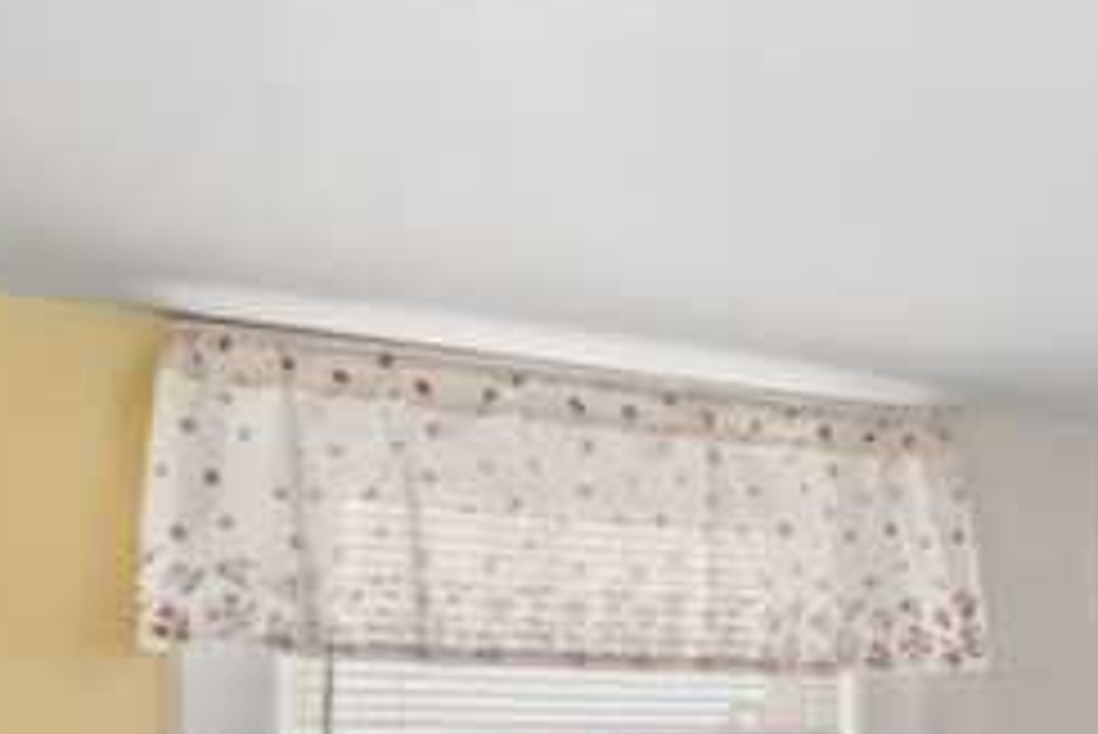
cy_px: 898
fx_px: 1923
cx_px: 1593
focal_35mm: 63
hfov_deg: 25.2
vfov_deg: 20.1
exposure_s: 1/2
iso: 320
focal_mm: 10
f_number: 8
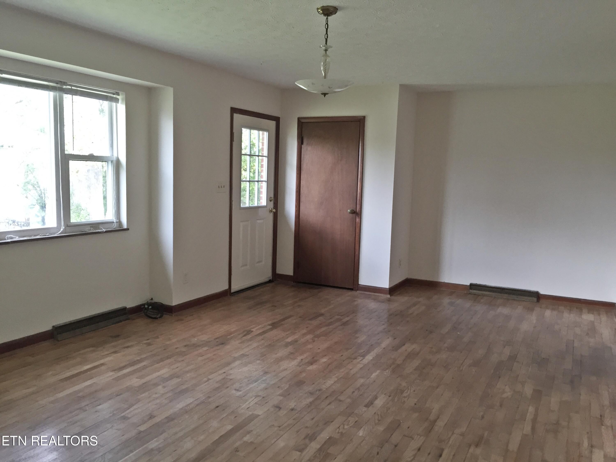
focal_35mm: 29
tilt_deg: -6.6
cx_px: 308
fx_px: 516
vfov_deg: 48.2
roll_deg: -1.8
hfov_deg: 61.7
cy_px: 231
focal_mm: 4.15
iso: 40
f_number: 2.2
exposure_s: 1/30
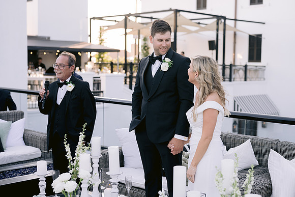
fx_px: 441
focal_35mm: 54
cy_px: 98
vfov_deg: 25.2
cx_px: 159
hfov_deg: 37.0
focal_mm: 50
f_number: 2.8
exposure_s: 1/640
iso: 400
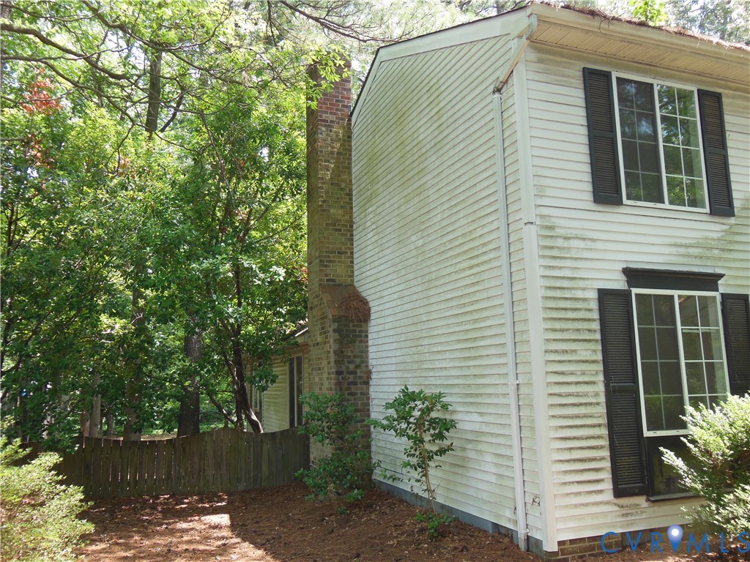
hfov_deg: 61.7
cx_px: 375
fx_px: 628
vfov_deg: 48.2
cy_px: 281
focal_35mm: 29
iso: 125
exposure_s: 1/100
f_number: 3.7
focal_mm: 5.2
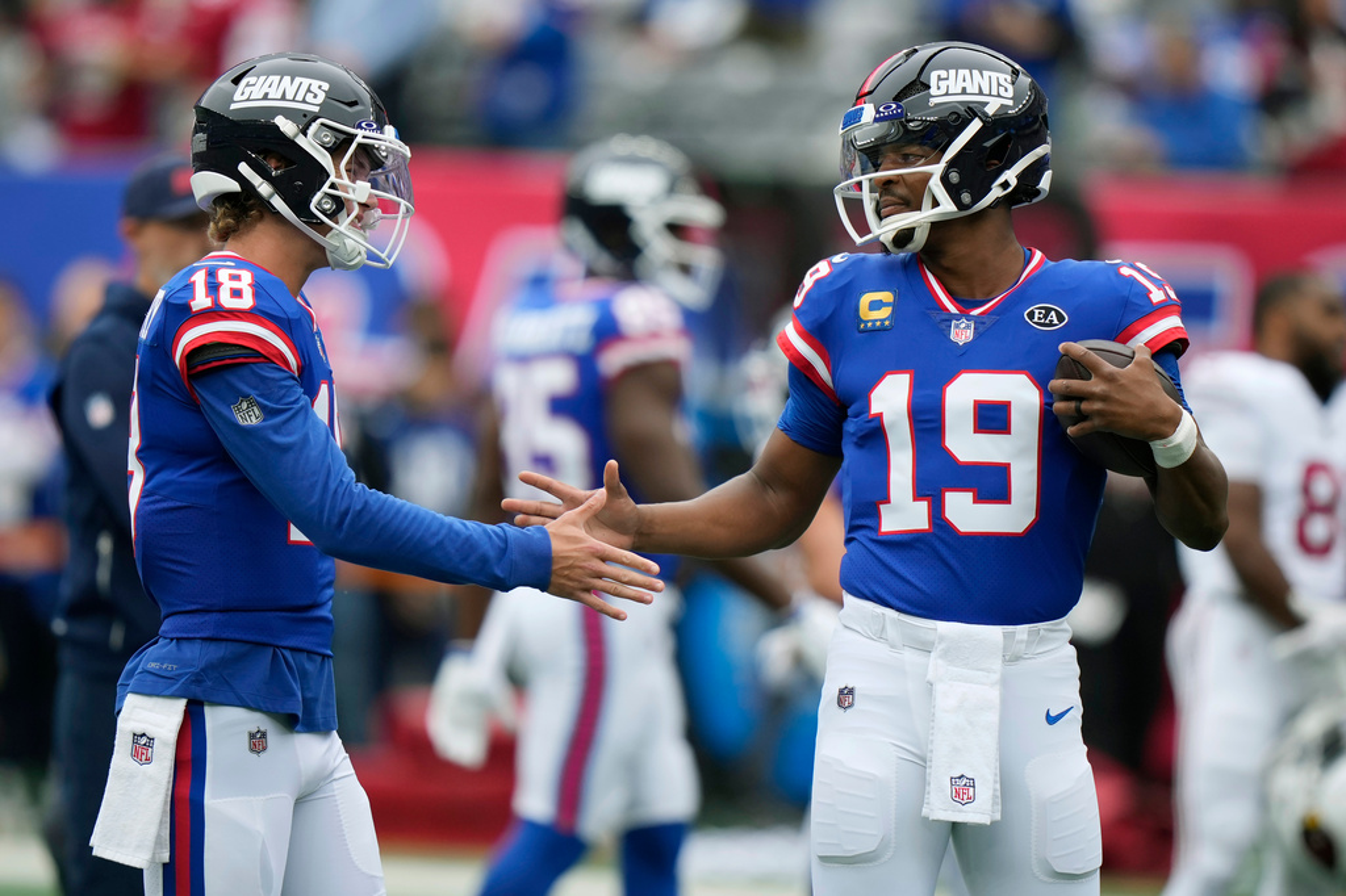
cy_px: 448
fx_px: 22425
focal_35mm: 600
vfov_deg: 2.3
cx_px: 673
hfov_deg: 3.4
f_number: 2.8
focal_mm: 400
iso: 500
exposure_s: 1/2500
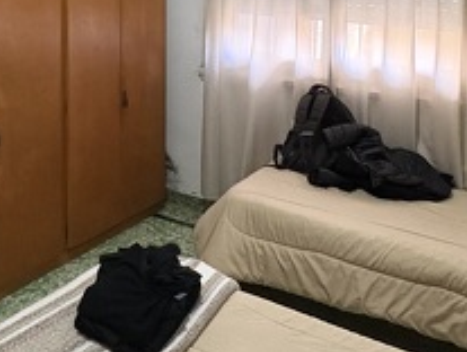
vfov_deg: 30.6
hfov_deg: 41.7
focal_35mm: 45
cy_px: 23
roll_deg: -0.3
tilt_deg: -5.9
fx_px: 608
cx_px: 176
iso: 640
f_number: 2.2
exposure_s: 1/50
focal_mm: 2.22
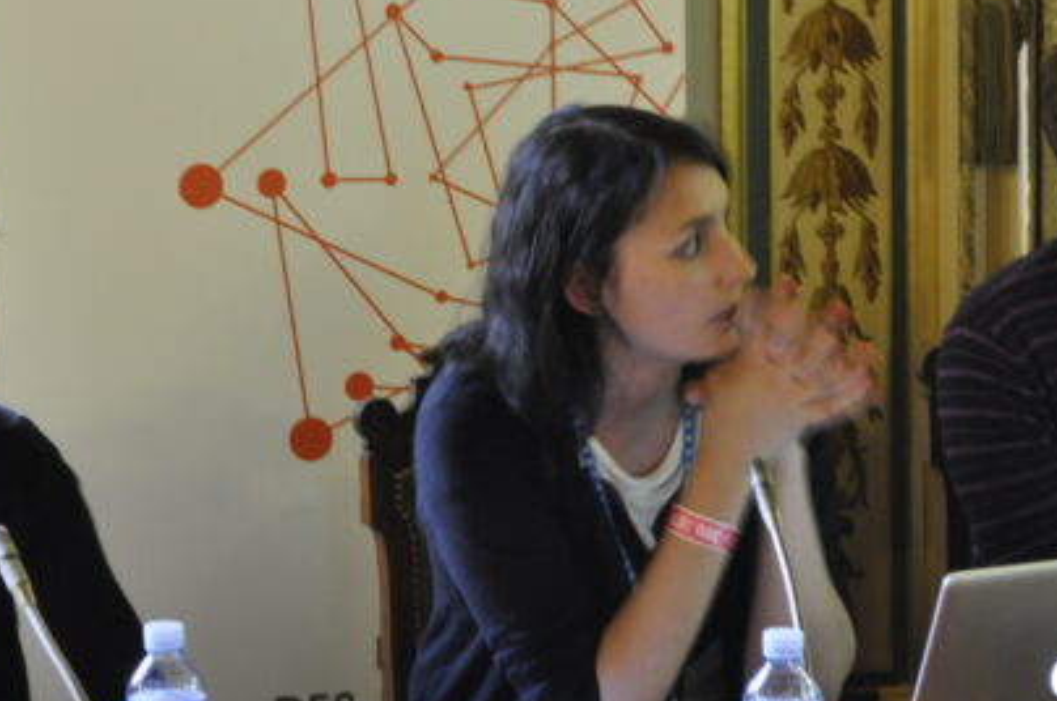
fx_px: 4601
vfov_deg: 8.7
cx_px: 468
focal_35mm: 157
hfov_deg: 13.1
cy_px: 207
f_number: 5.6
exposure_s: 1/10
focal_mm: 55
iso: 1000
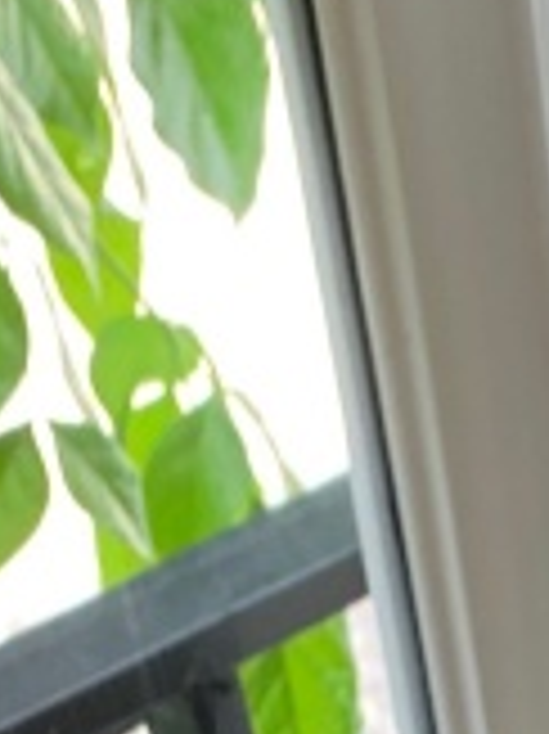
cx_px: 698
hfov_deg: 9.1
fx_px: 3388
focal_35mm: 160
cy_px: 2040
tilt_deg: -55.4
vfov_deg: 10.0
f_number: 1.8
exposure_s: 1/117
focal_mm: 4.25
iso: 100
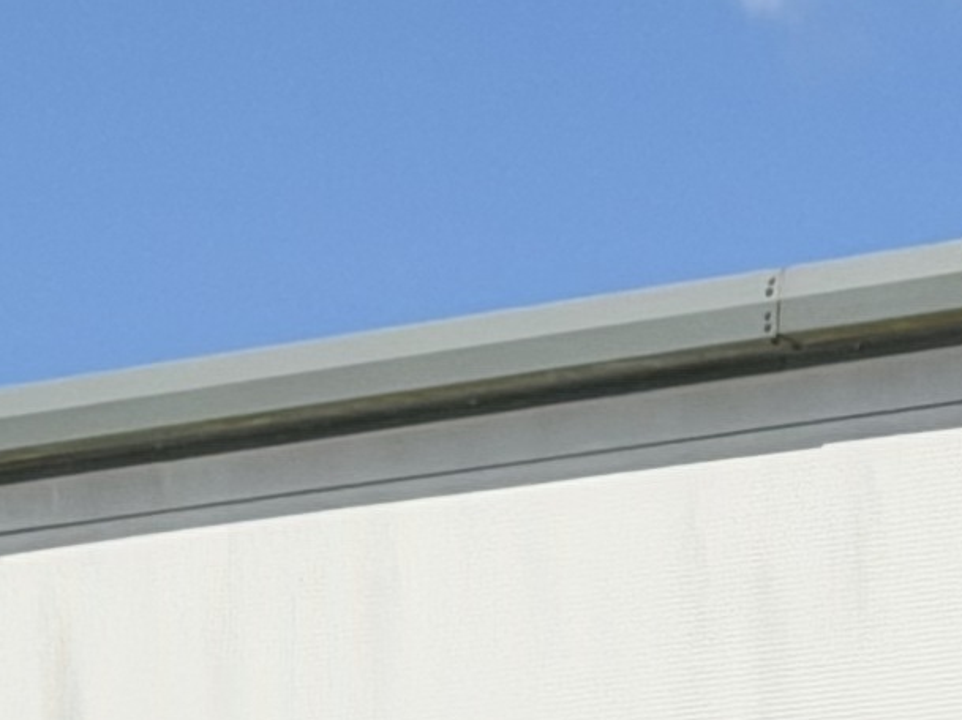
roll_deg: -1.9
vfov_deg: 4.6
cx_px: 910
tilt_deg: +5.7
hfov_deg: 6.2
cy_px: 1336
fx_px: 8832
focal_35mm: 318
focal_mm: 6.76
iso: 64
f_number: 1.78
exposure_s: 1/7143
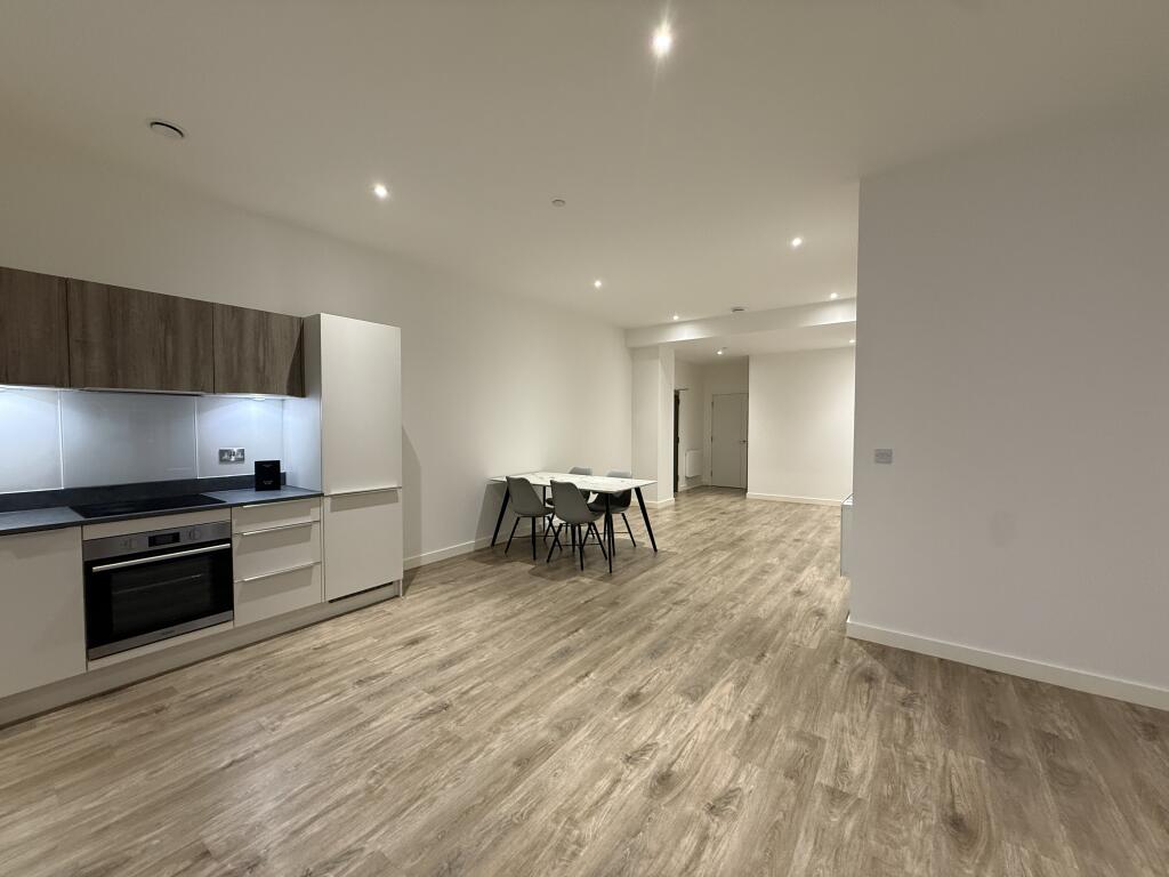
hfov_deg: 102.1
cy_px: 438
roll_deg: +0.5
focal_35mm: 14
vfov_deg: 85.7
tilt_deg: -1.4
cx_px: 584
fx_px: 473
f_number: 2.2
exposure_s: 1/50
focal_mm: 2.22
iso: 250
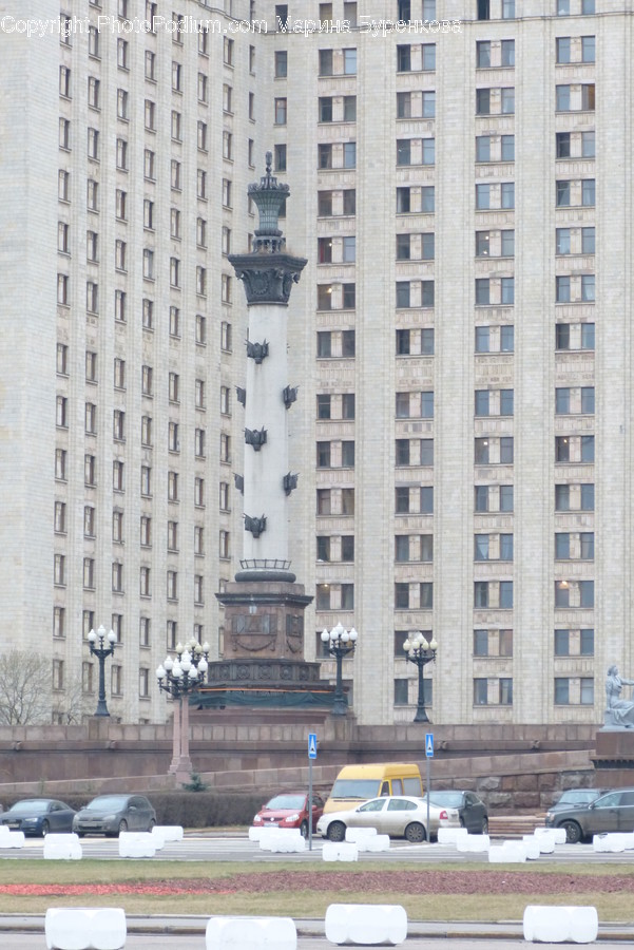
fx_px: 4512
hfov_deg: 8.0
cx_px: 317
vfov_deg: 12.0
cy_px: 475
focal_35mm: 171
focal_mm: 29.5
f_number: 3.7
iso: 400
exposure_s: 1/80
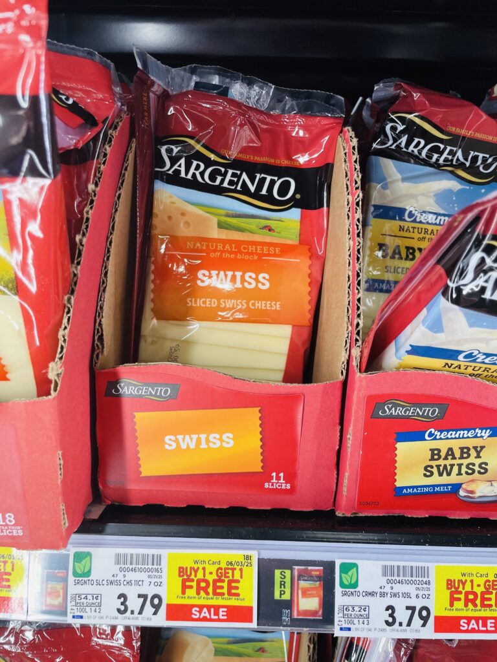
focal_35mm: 26
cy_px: 331
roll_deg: -0.5
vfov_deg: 67.3
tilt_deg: -14.3
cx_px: 248
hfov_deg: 53.1
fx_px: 498
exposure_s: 1/121
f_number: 1.6
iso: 100
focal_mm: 4.2
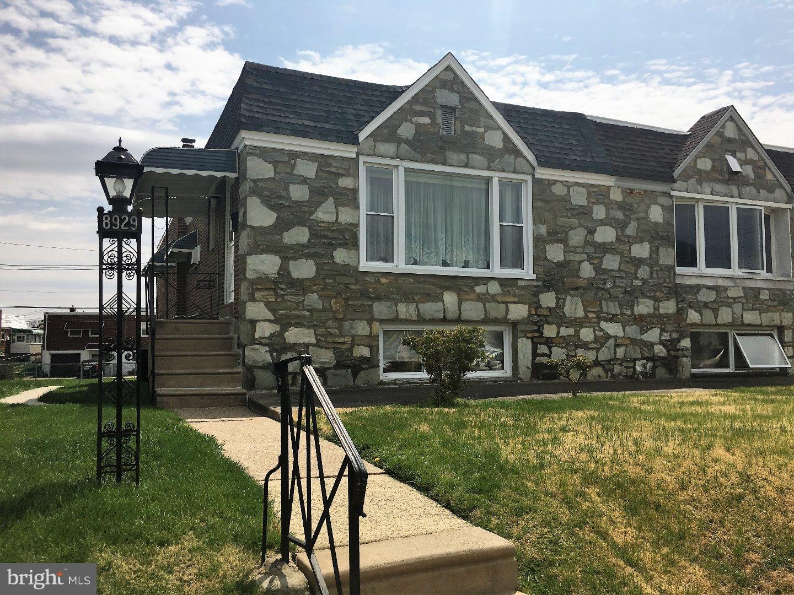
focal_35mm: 29
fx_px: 665
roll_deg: +0.0
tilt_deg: +4.1
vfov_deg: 48.2
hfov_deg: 61.7
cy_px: 298
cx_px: 397
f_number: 2.2
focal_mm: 4.15
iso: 25
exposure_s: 1/3205
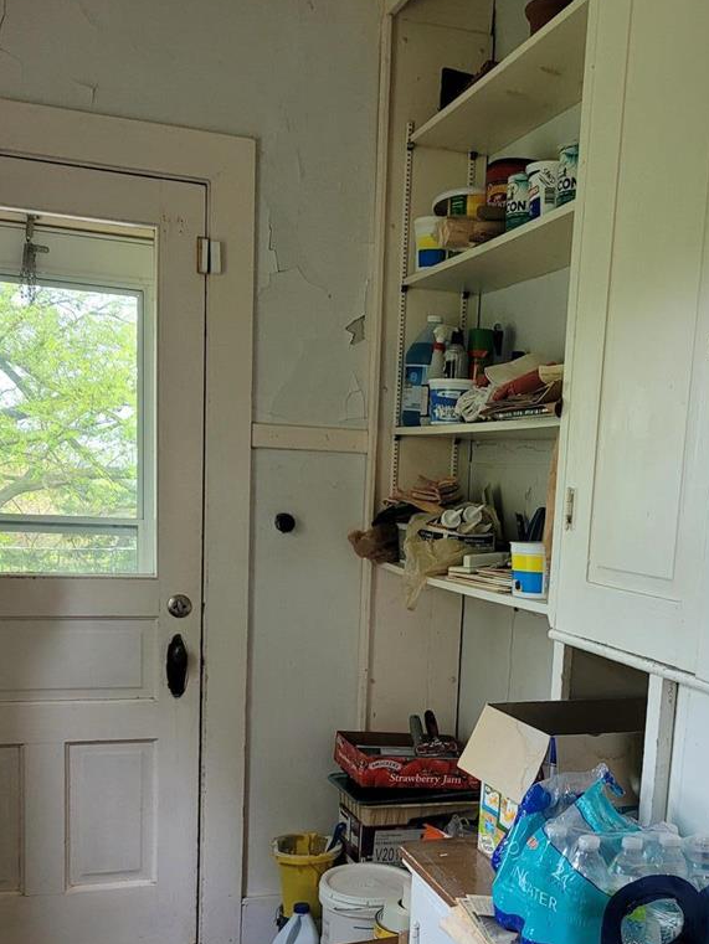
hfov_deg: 34.9
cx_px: 449
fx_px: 1119
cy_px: 669
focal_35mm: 41
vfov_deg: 44.7
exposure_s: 1/60
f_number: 1.8
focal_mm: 5.4
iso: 200
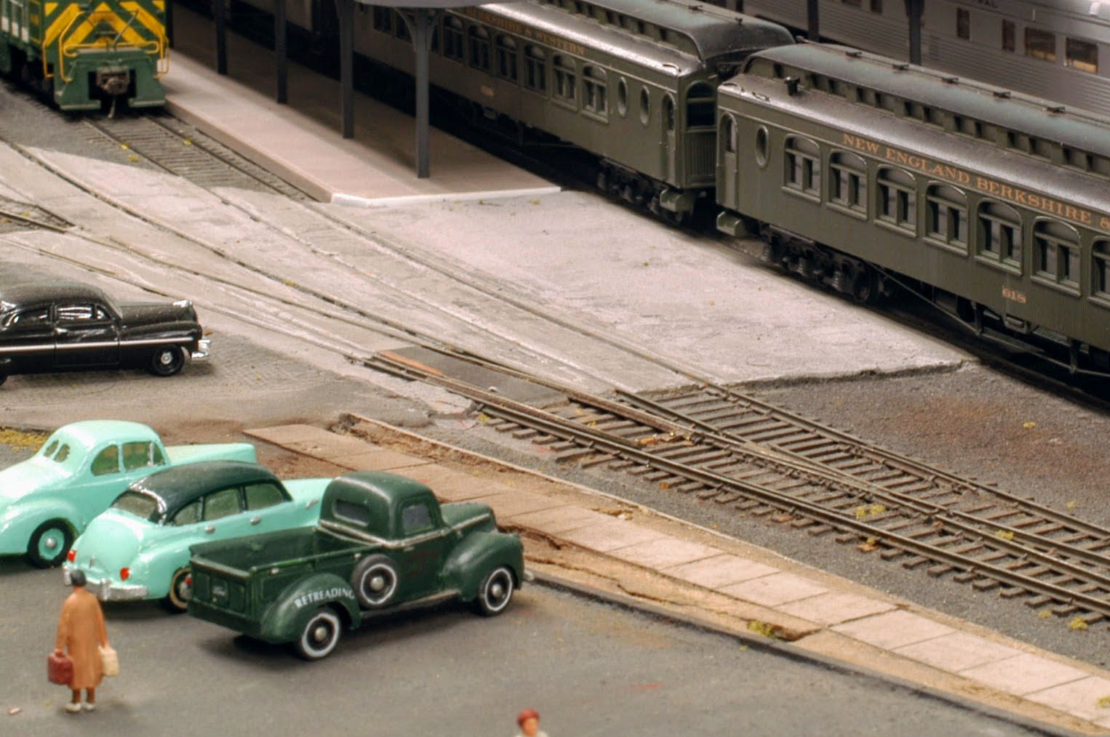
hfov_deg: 9.9
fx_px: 6376
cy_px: 94
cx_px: 902
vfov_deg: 6.6
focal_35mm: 207
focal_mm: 70
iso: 200
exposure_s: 1.8
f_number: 22
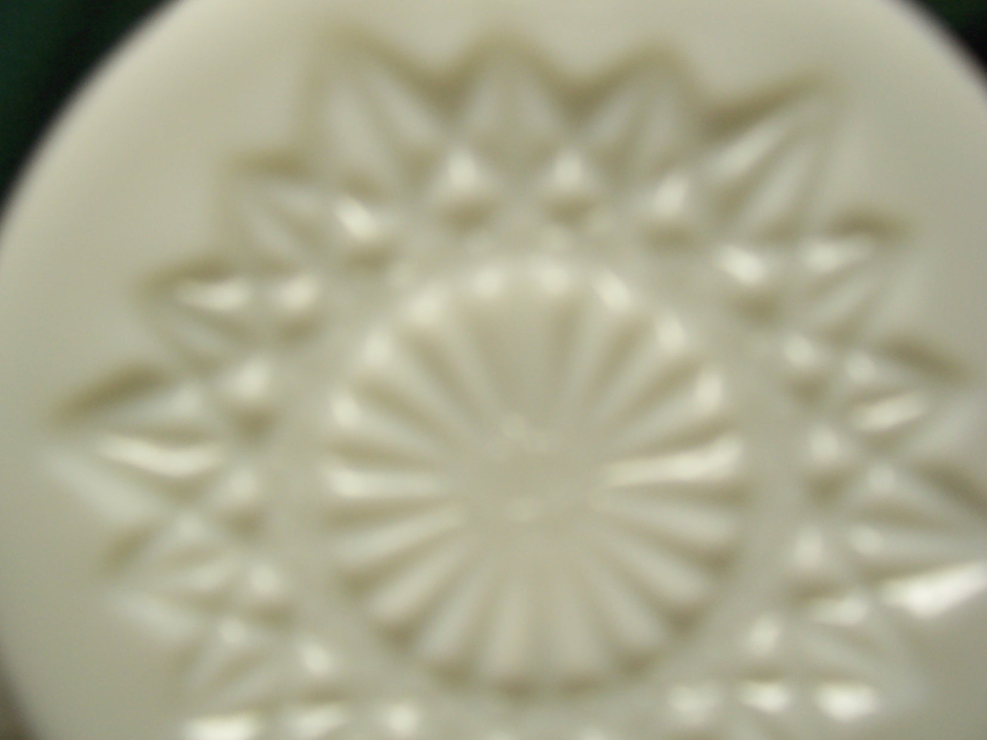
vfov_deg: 38.7
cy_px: 370
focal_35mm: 37
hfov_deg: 50.1
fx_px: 1055
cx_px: 494
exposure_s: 1/90
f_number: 2.8
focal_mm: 5.6
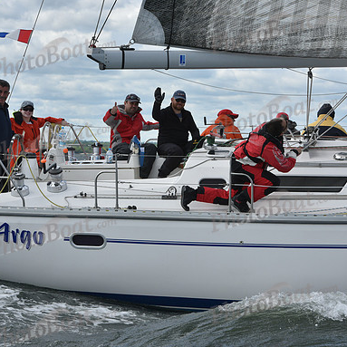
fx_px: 1429
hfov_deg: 13.8
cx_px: 164
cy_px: 174
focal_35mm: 126
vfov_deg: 13.8
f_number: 8
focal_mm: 98
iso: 320
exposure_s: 1/1000
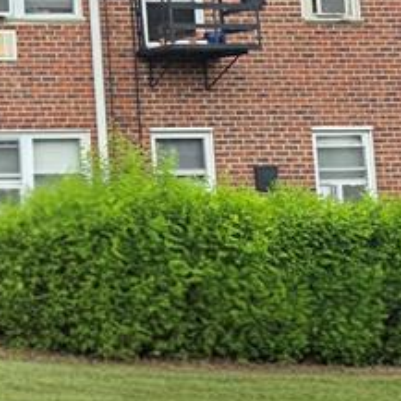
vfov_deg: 17.6
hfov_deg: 15.8
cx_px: -294
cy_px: -20
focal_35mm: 96
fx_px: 1258
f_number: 1.7
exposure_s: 1/182
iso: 32
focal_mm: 6.3
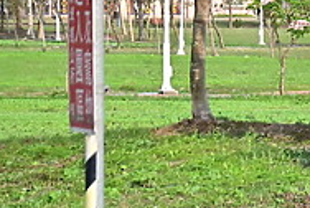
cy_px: -69
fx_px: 4821
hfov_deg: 3.6
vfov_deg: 2.5
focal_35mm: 559
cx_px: 628
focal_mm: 90
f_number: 5
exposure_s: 1/4000
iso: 800
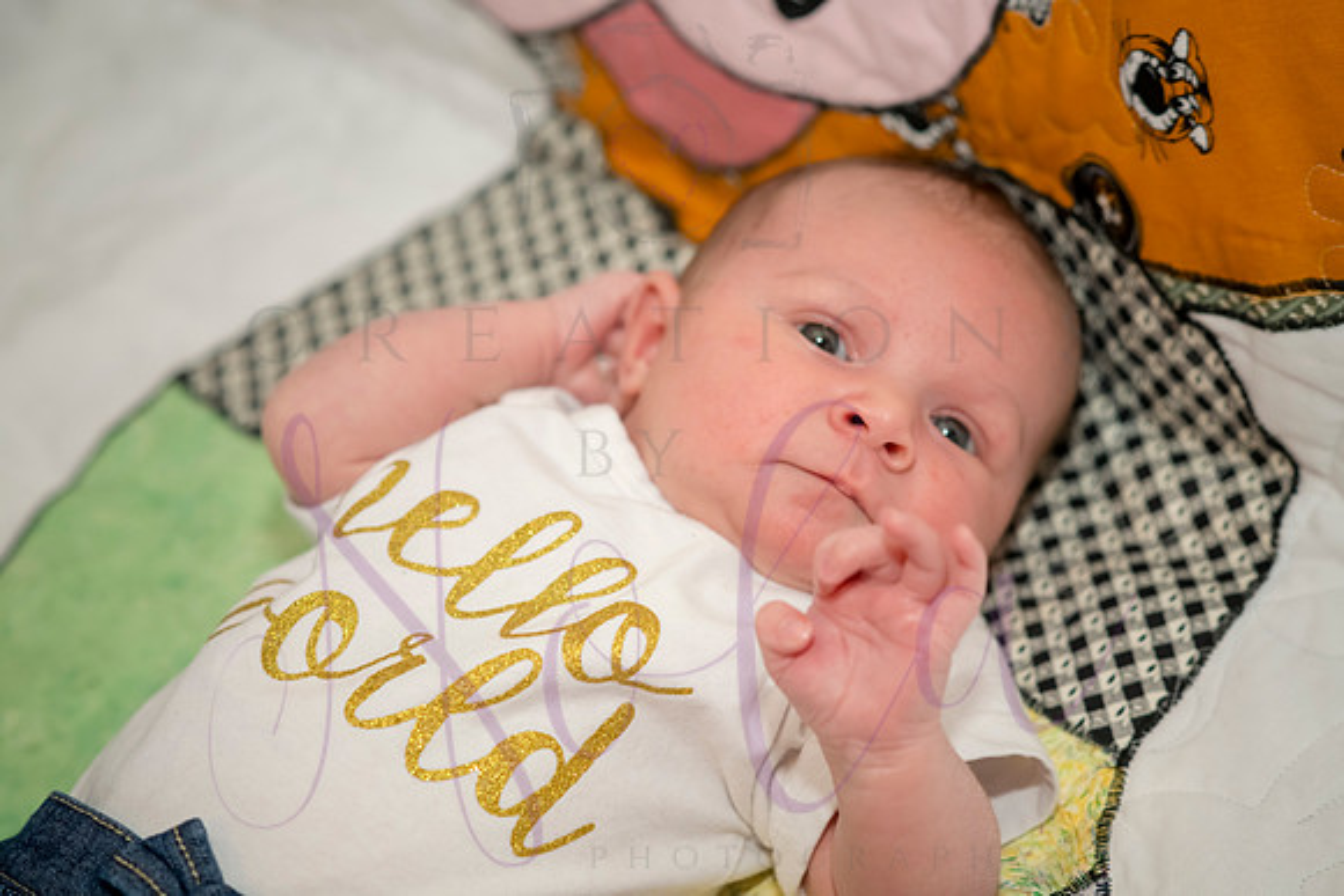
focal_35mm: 85
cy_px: 448
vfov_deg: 16.1
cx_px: 672
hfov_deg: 23.9
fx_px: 3174
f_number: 4
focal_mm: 85
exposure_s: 1/160
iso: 800
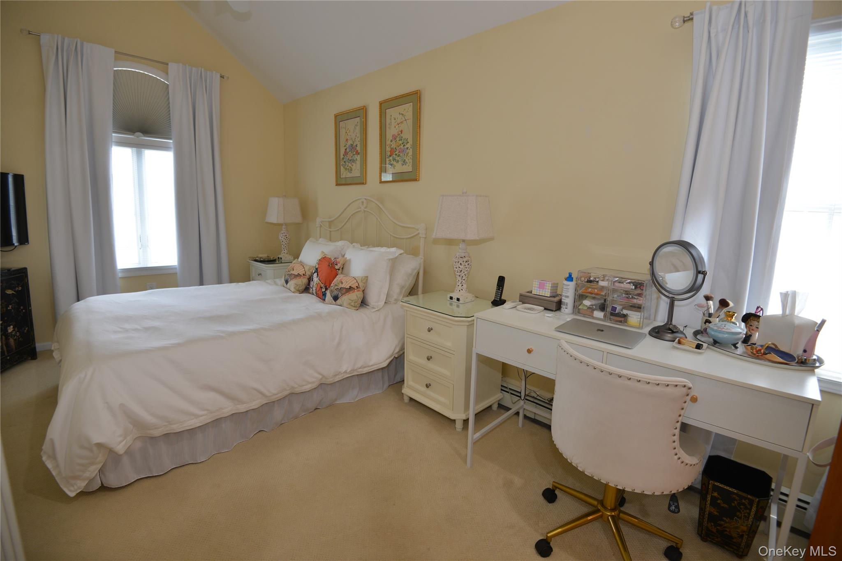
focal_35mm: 16
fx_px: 374
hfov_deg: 96.7
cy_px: 280
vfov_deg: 73.8
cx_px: 421
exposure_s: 1/60
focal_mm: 16
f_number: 4
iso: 400
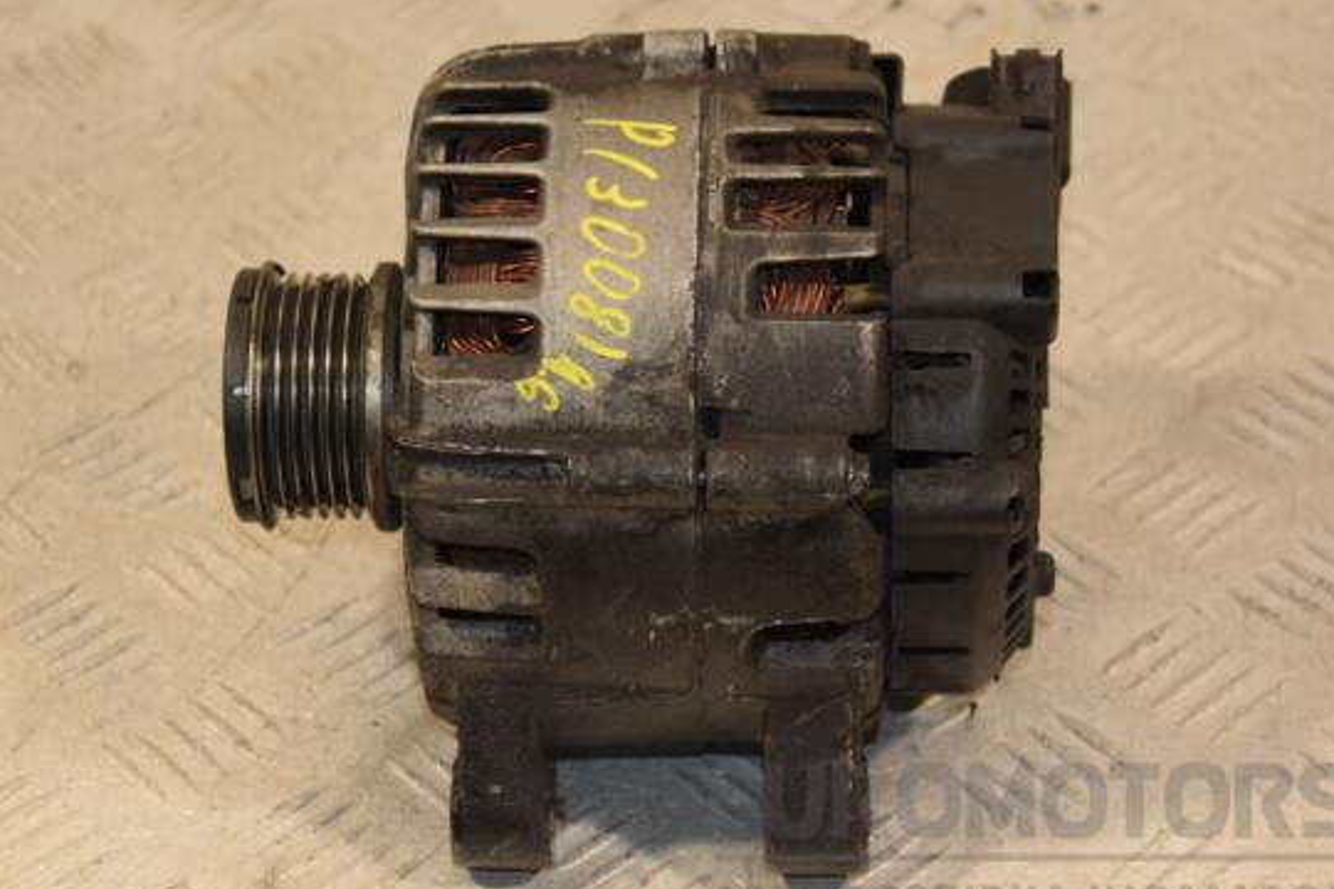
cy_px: 472
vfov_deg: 12.5
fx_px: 4076
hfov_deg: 18.6
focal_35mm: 110
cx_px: 662
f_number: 5.3
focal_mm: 66
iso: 800
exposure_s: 1/160
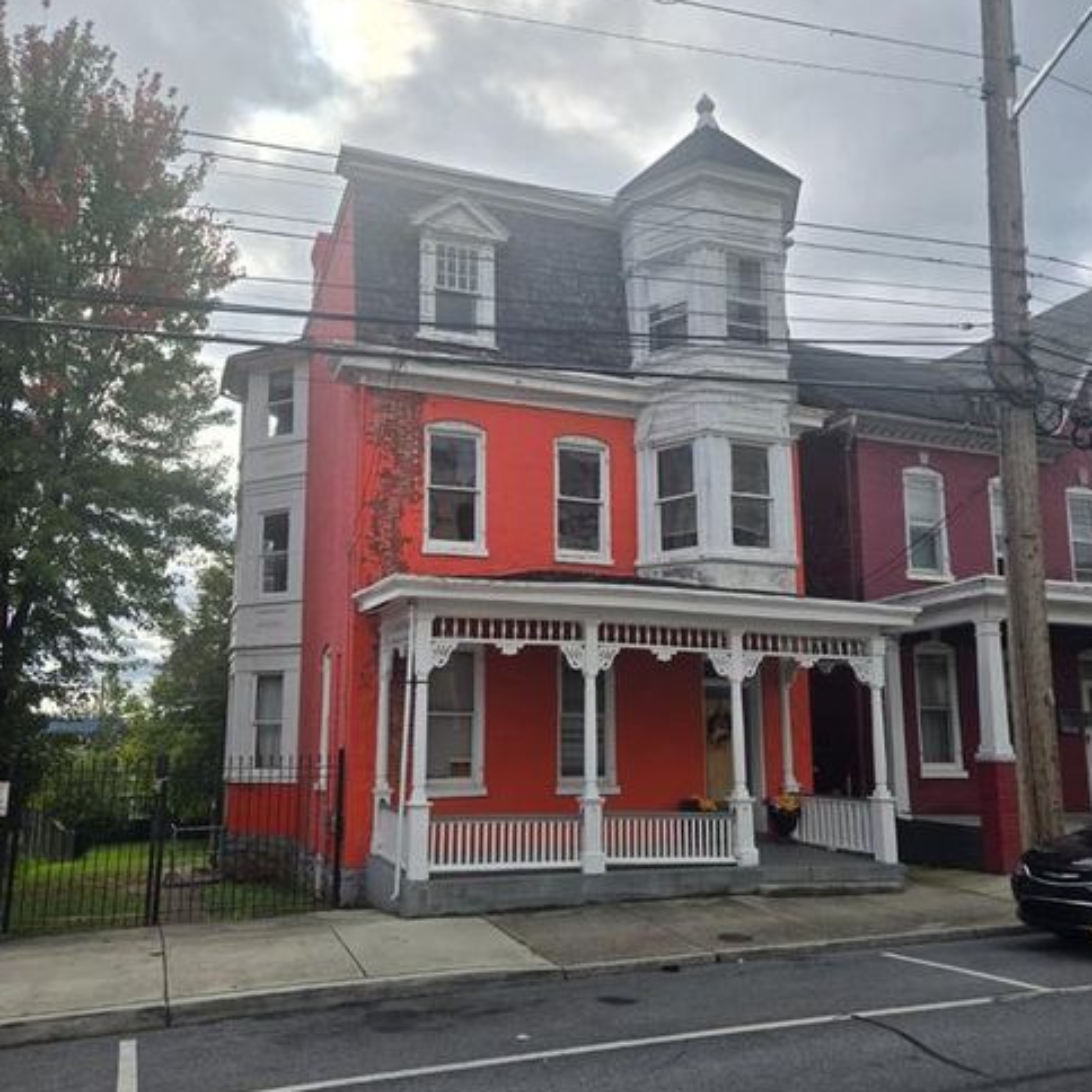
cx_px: 548
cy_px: 595
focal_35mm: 28
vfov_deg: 57.2
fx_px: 999
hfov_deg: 57.3
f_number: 1.8
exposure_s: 1/3059
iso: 25
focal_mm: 5.4
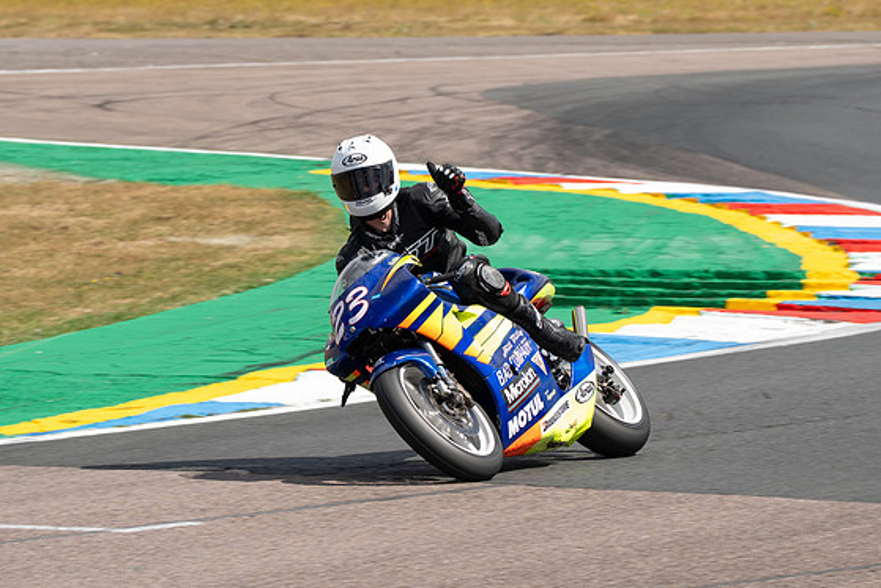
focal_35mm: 329
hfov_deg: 6.3
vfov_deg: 4.2
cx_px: 479
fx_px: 8053
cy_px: 311
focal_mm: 200
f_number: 9
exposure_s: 1/320
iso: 125
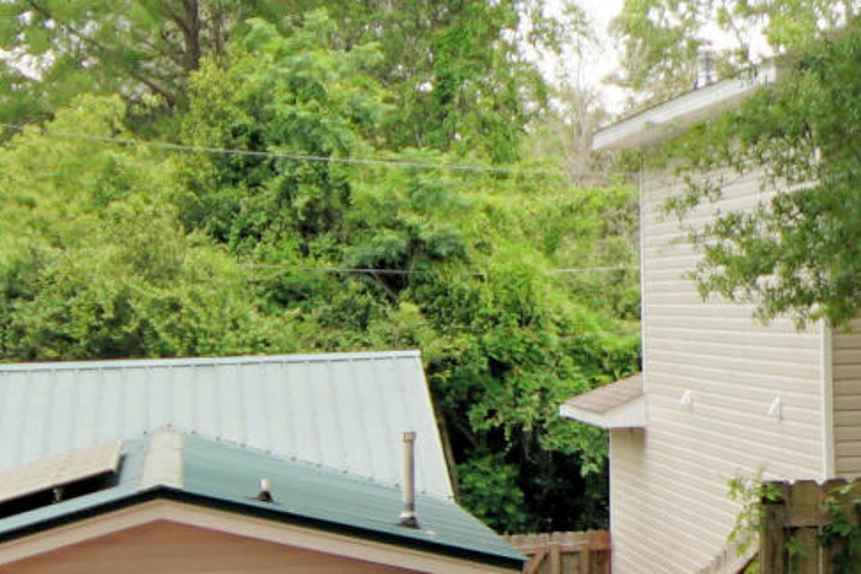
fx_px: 2655
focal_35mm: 111
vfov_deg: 12.3
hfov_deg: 17.1
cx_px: 1171
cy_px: 237
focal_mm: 12
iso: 100
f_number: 5.6
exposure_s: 1/80
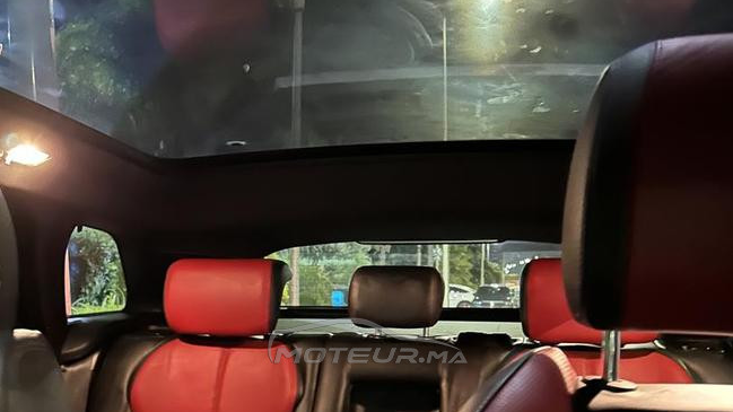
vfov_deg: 32.6
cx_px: 367
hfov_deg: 56.6
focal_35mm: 35
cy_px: 340
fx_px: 680
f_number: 1.78
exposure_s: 1/14
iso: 2500
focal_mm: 6.86
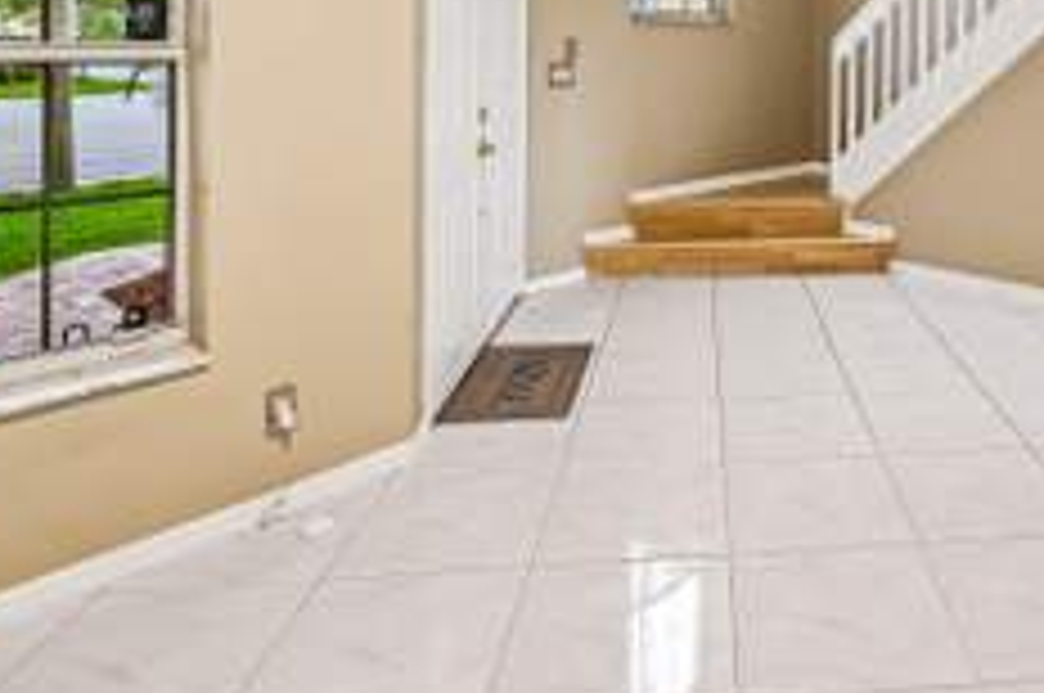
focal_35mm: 29
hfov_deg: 59.8
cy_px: 70
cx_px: 801
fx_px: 840
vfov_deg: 41.3
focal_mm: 14
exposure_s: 1/200
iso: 4000
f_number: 8
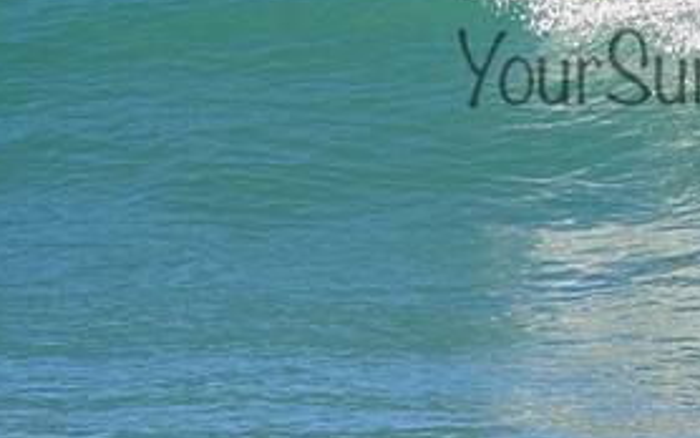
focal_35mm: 2331
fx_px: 44487
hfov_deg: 0.9
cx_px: 788
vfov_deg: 0.6
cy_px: -74
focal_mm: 800
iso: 2500
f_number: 11
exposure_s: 1/2000
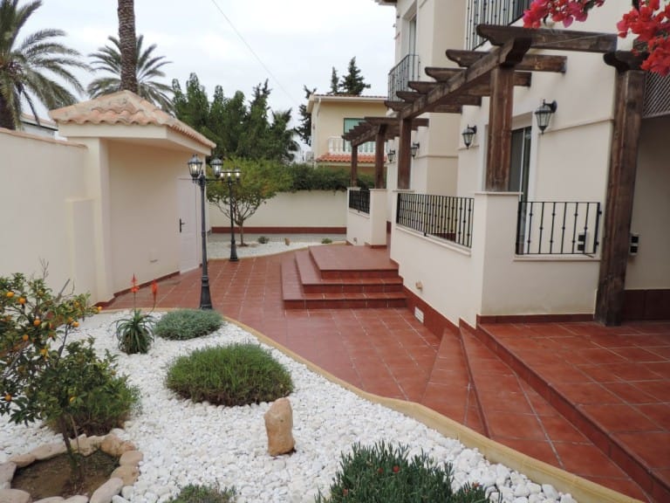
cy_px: 252
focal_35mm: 24
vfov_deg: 56.8
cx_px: 335
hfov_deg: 71.6
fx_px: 465
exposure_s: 1/400
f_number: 3
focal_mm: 4.3
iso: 80
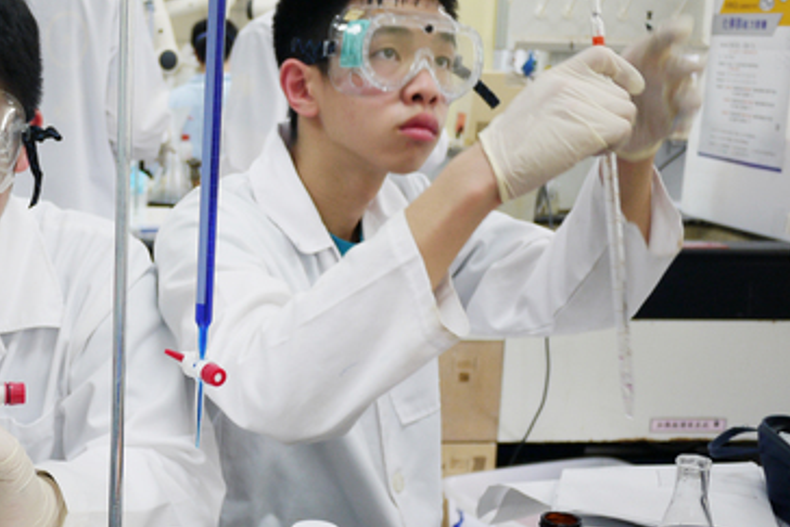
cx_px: 165
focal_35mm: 56
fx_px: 1229
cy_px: 296
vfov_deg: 24.2
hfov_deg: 34.6
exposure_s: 1/80
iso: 100
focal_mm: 14
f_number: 2.5
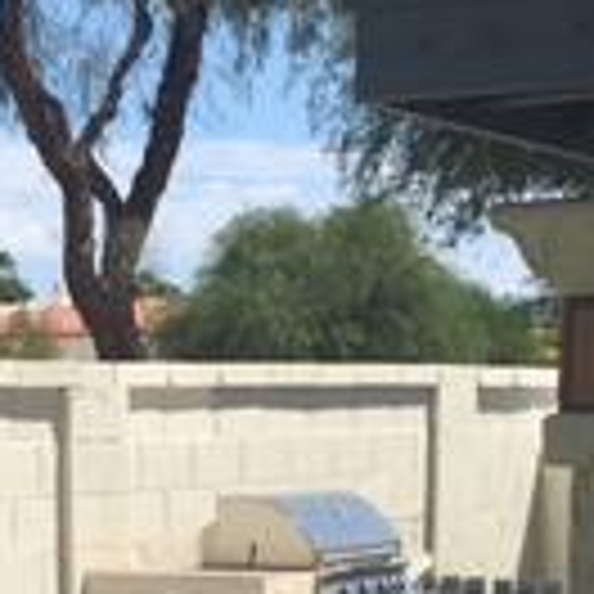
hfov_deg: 14.0
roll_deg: +1.4
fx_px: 2407
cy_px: 850
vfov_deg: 13.4
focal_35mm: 124
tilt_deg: -12.1
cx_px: 130
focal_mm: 4.15
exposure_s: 1/2331
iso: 25
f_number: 2.2
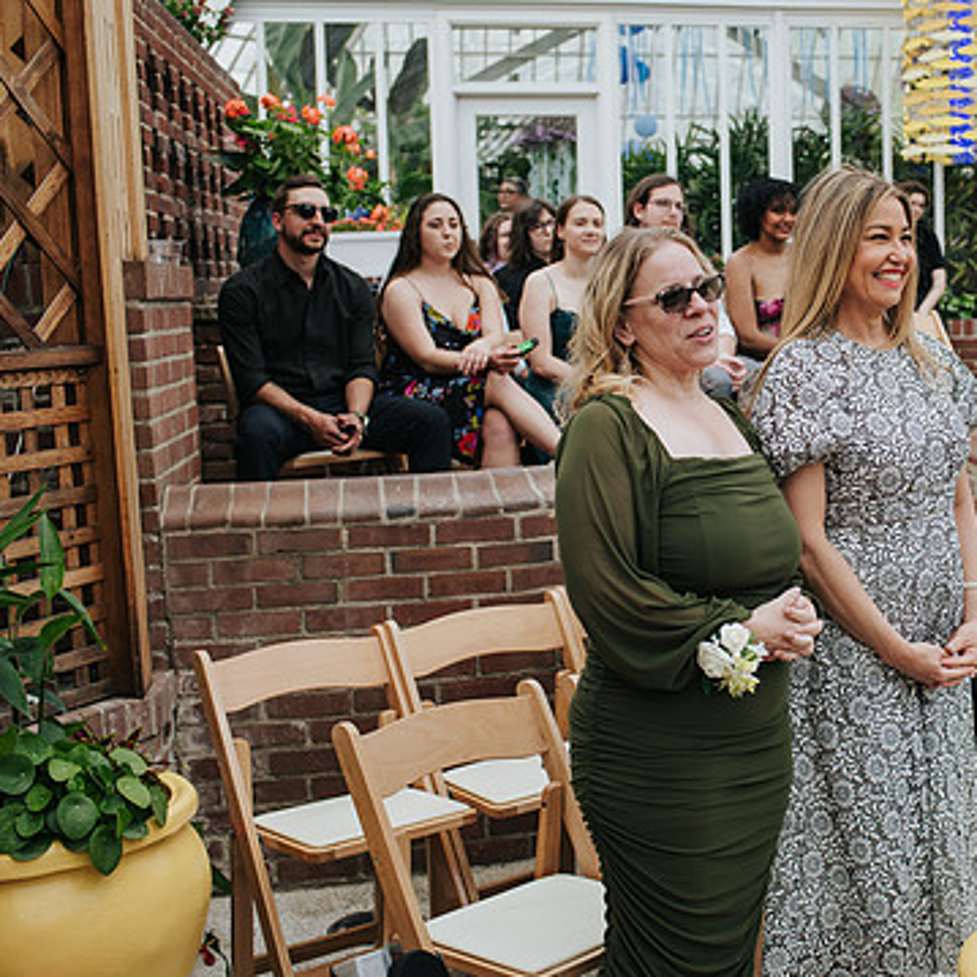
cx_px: 786
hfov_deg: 34.2
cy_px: 457
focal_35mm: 48
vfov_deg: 35.3
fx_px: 1533
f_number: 3.5
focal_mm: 35
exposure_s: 1/800
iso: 320
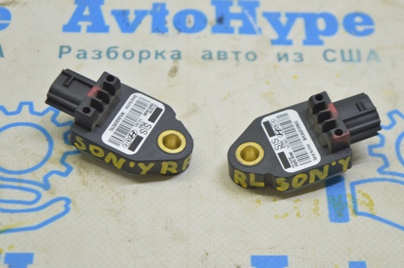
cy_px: 134
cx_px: 202
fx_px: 925
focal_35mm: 82
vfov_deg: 16.5
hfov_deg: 24.6
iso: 400
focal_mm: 55
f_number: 5.6
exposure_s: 1/20
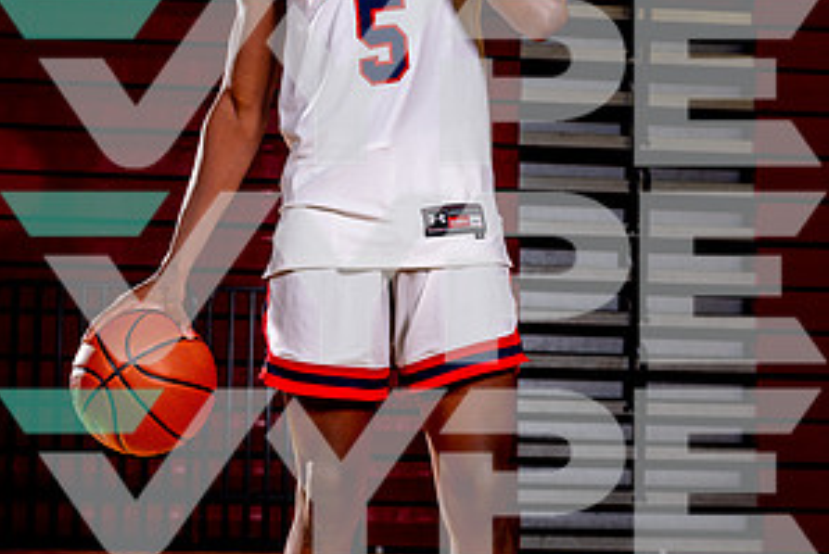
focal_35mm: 74
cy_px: 278
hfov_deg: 27.3
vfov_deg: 18.4
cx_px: 413
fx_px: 1705
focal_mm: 49
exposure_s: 1/125
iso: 100
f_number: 5.6
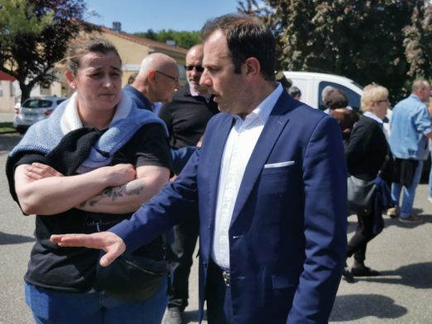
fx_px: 449
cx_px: 260
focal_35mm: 36
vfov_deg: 39.6
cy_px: 143
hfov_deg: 51.0
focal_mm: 5.56
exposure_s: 1/3968
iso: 50
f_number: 1.6
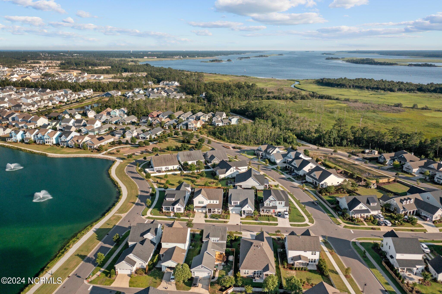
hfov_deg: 65.5
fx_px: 344
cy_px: 147
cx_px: 221
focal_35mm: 28
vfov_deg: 46.4
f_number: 2.8
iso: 200
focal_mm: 10.26
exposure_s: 1/400
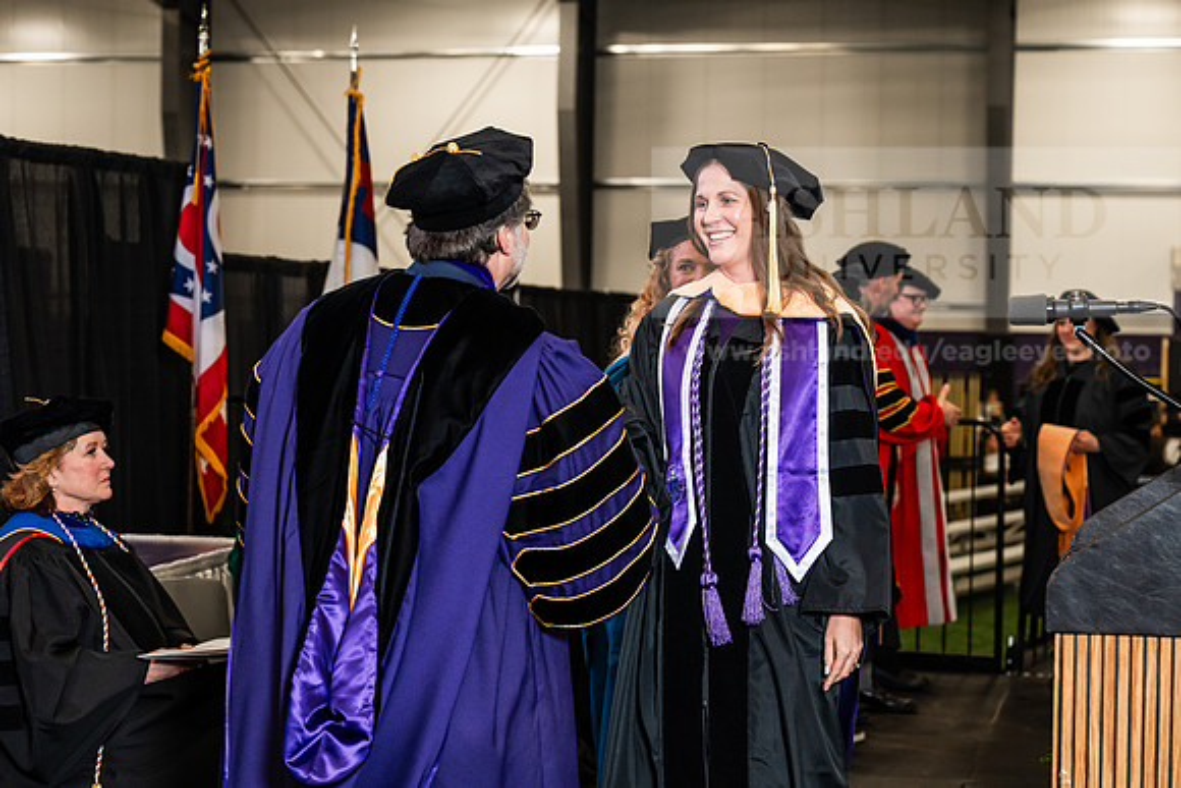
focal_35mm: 70
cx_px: 590
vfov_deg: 19.5
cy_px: 394
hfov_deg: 28.8
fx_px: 2297
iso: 1250
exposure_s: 1/200
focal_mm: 70
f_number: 4.5
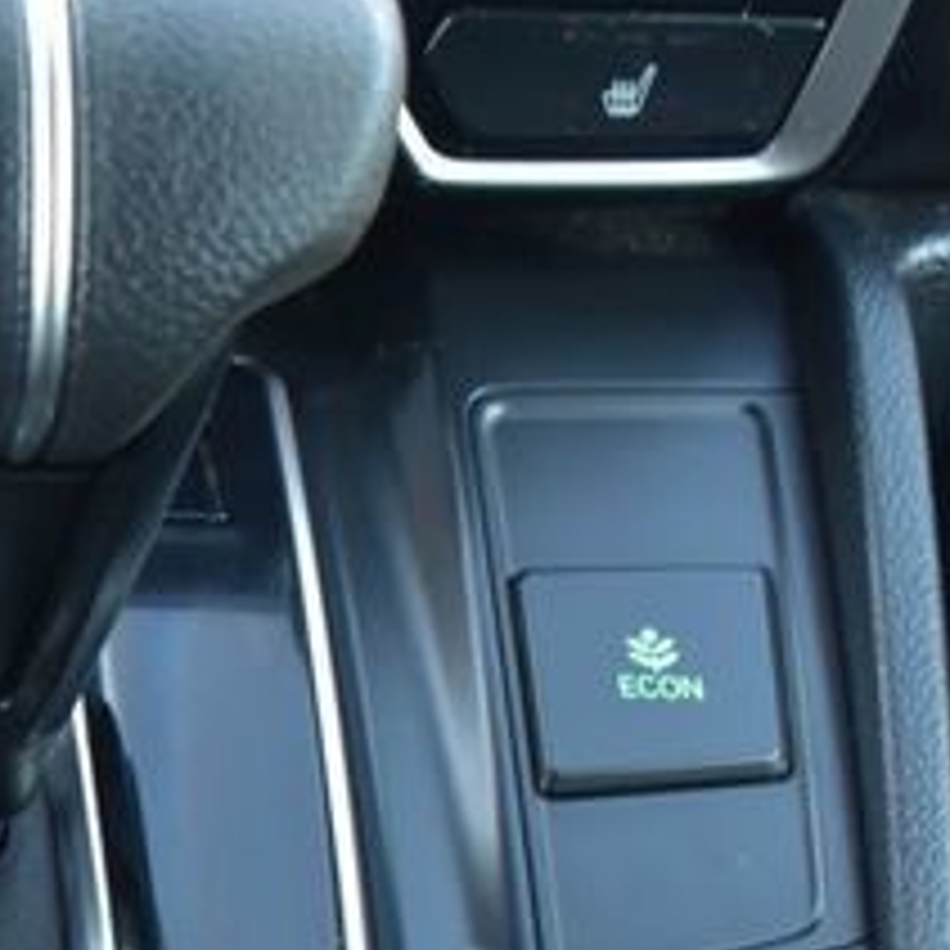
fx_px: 2639
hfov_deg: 19.3
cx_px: -162
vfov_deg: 19.9
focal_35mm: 85
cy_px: 905
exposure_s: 1/15
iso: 1400
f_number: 6.3
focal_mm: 22
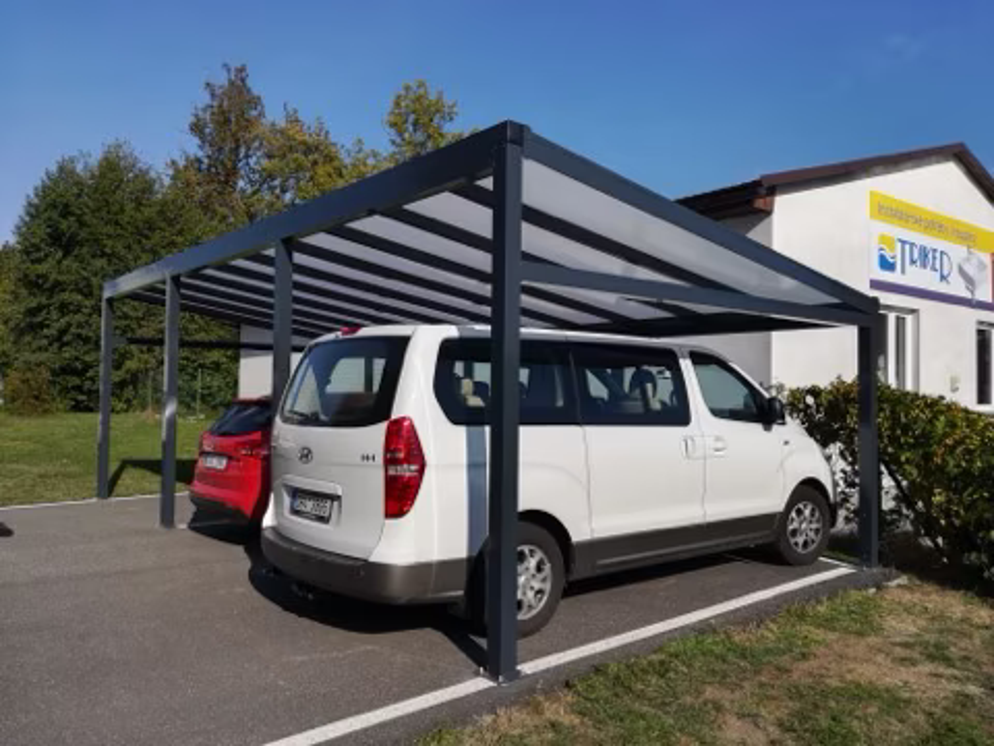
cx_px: 497
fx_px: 747
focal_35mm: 26
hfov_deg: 67.3
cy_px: 373
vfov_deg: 53.1
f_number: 2.2
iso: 50
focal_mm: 3.83
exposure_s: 1/1325
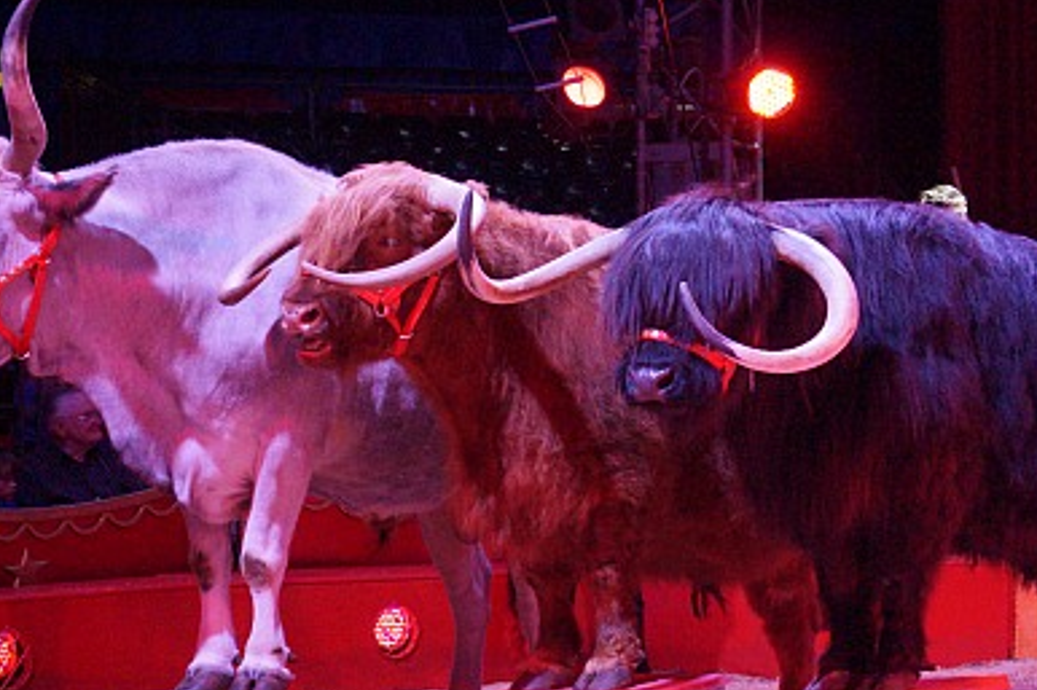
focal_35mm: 107
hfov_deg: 19.1
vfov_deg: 12.8
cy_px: 397
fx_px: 3075
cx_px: 596
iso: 3200
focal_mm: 45
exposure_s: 1/160
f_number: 5.6
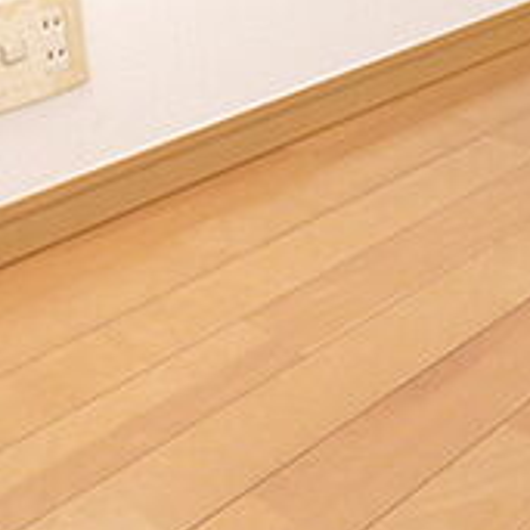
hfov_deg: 25.2
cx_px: 493
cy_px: -28
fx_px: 1143
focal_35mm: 66
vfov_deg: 24.6
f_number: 2.8
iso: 400
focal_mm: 3.58
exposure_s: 1/50
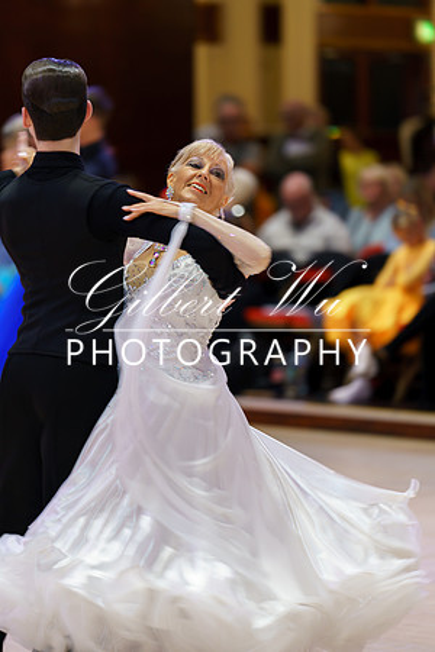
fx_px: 3625
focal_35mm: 200
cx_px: 218
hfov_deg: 6.9
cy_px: 326
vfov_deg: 10.3
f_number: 2.8
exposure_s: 1/80
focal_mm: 200
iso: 640
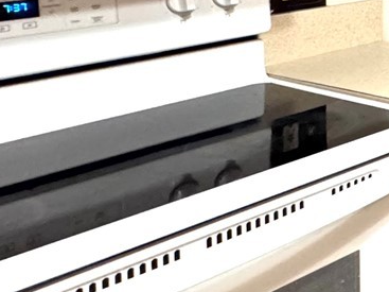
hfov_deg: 17.9
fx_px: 685
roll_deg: -0.8
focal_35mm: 61
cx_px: 823
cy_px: -105
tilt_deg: -2.1
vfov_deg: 21.3
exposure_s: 1/60
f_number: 2.2
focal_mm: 2.22
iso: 640
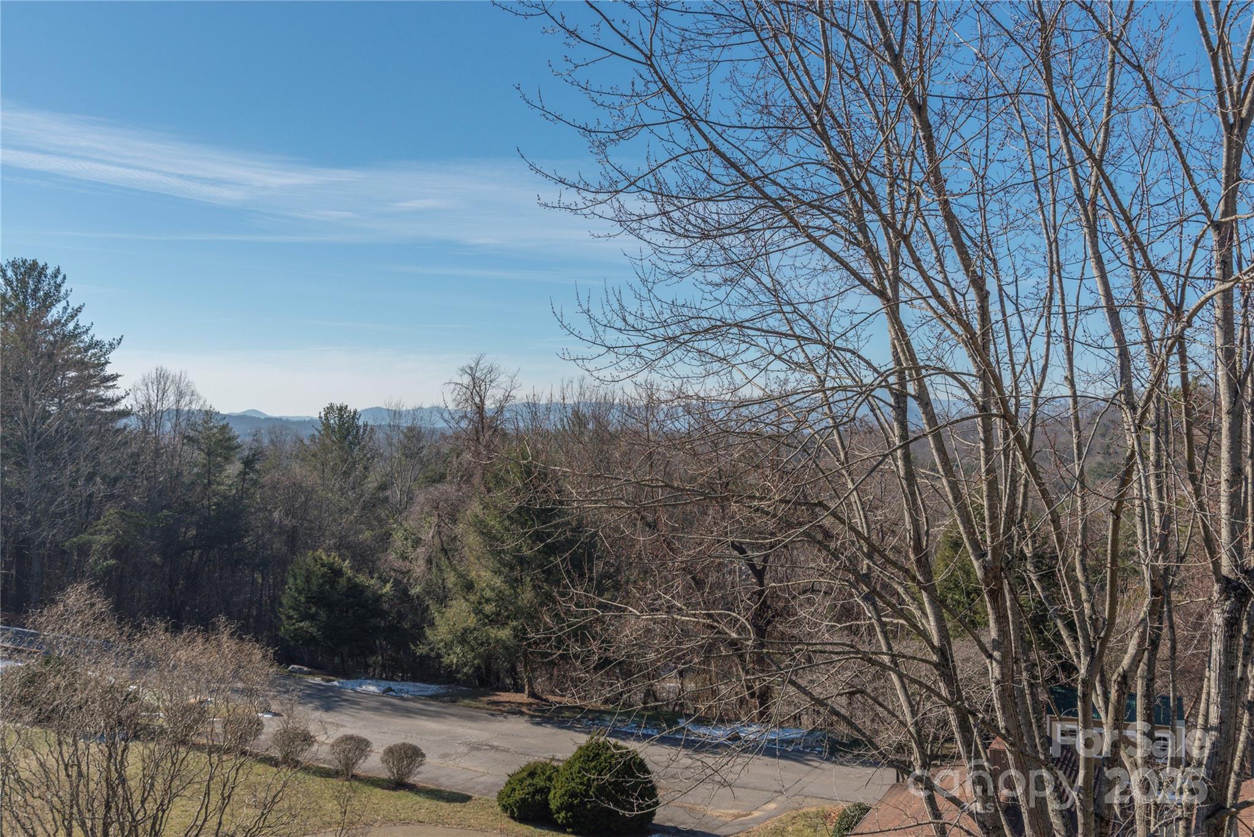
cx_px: 627
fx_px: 1219
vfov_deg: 37.9
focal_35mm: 35
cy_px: 418
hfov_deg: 54.4
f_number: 7.1
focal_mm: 35
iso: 320
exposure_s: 1/2000
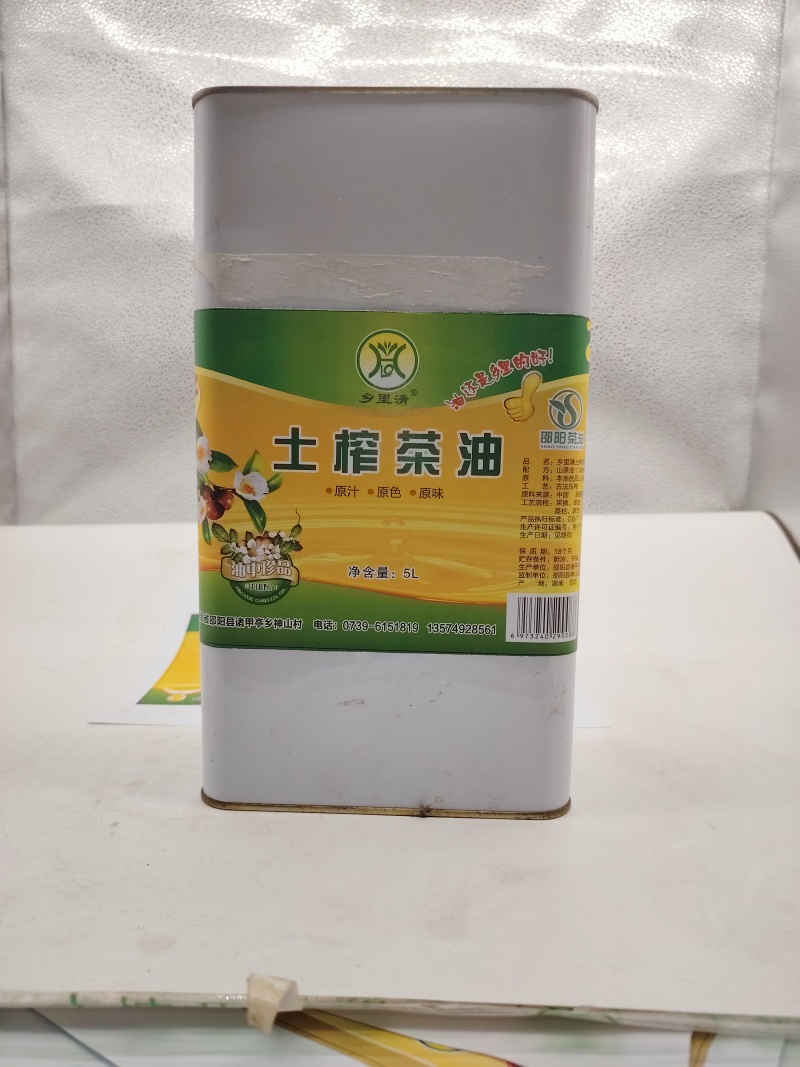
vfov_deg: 71.6
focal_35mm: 24
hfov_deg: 56.8
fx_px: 740
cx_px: 400
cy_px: 534
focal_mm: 5.25
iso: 725
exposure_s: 1/400
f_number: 1.75
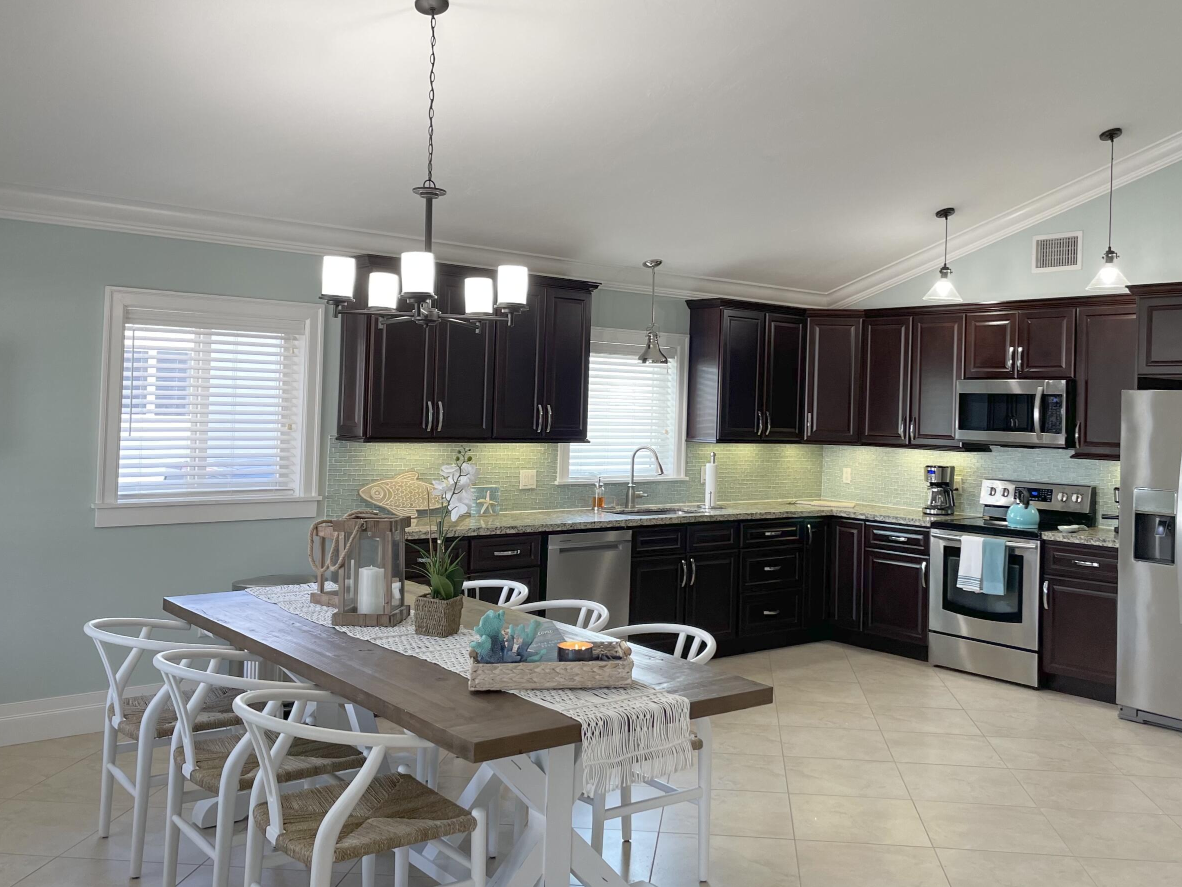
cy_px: 406
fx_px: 1127
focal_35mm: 33
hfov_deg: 55.3
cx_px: 649
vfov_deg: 42.9
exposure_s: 1/120
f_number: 1.6
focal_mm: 4.2
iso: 100
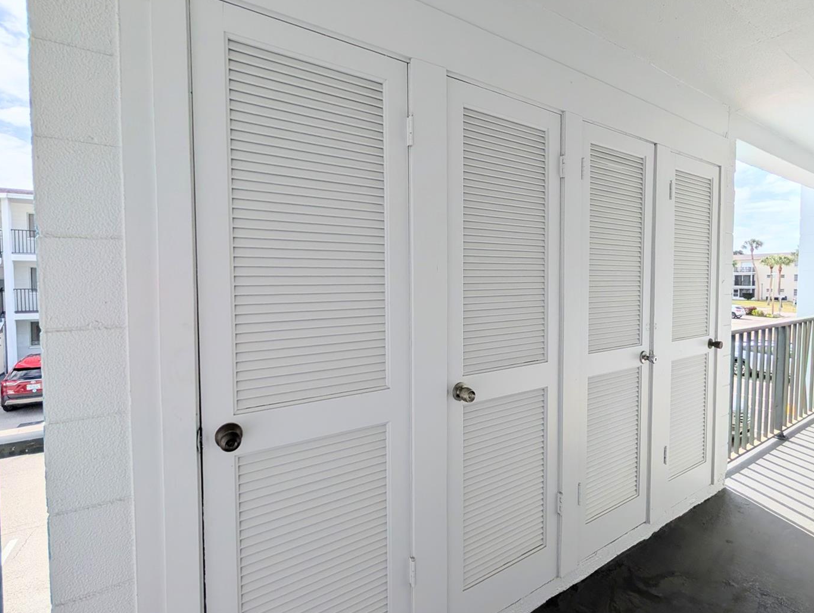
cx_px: 415
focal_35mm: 14
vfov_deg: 85.8
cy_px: 293
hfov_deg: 102.0
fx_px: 330
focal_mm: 2.02
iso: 52
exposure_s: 1/4505
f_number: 1.7
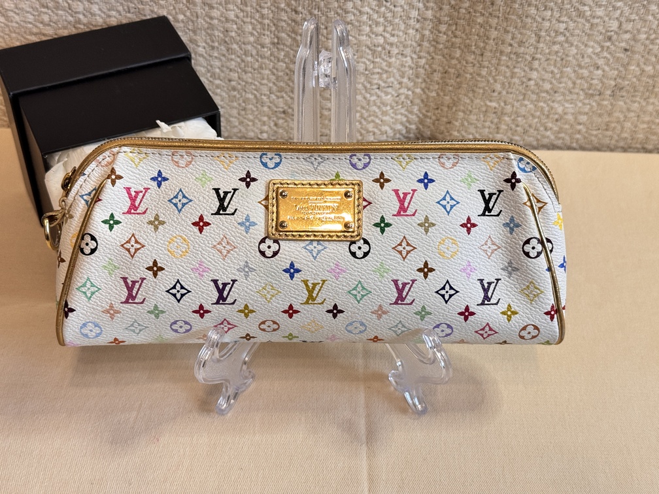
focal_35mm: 48
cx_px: 330
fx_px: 914
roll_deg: -1.6
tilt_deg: -41.8
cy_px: 247
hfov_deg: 39.7
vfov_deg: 30.3
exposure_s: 1/50
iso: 100
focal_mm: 6.76
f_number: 1.78
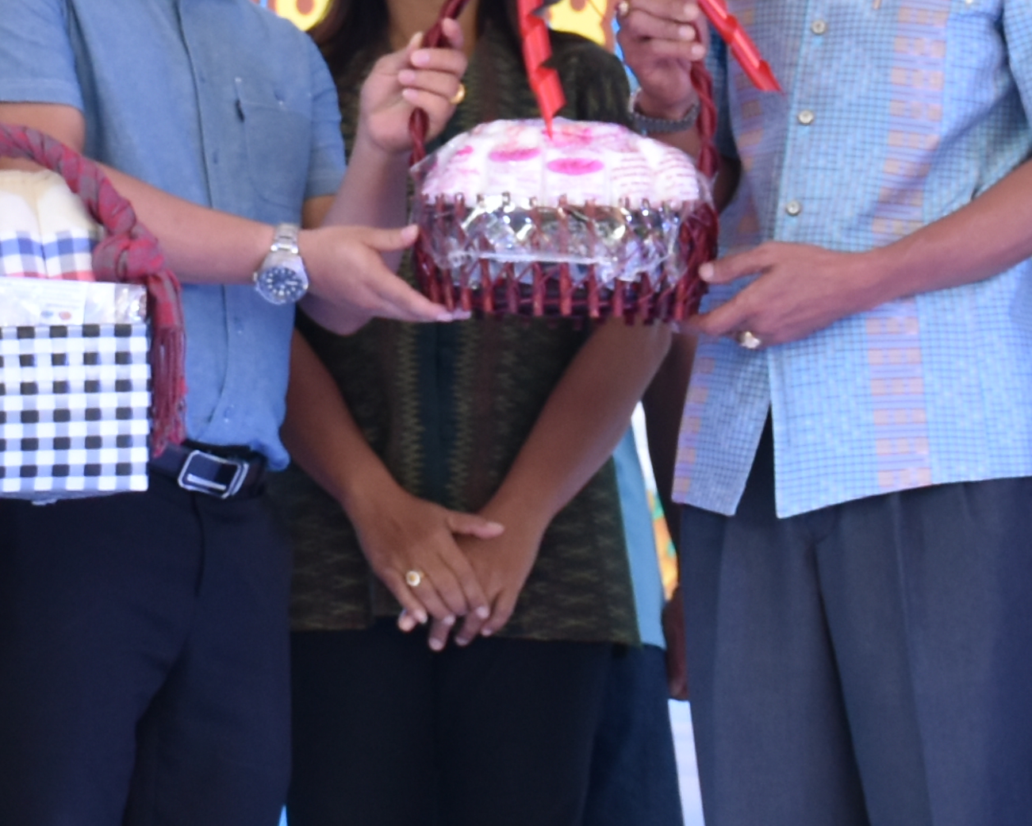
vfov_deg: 6.8
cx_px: 474
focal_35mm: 227
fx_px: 6939
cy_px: -74
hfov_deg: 8.5
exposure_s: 1/100
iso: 400
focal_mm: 35
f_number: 5
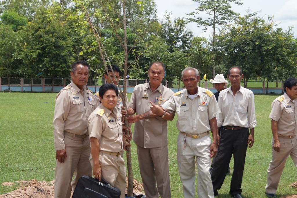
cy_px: 99
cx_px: 148
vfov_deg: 25.7
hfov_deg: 37.9
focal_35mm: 52
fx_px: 433
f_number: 5.6
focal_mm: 35
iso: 800
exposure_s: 1/4000
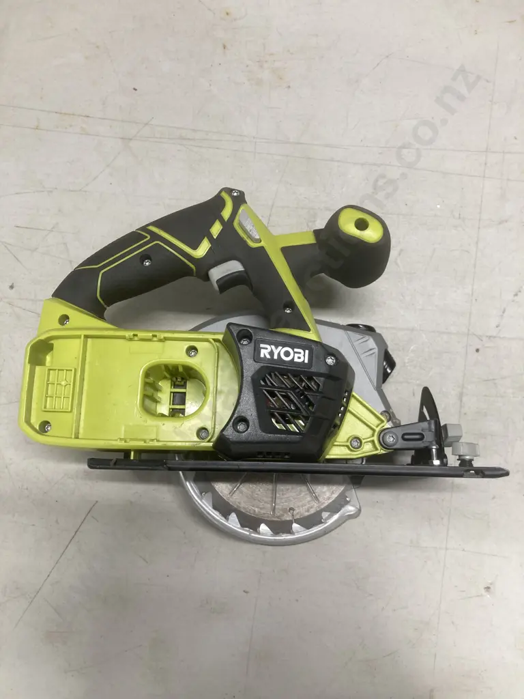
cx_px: 262
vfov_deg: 63.4
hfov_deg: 49.7
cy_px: 350
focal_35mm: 28
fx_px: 565
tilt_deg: -84.8
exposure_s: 1/50
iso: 64
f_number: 1.8
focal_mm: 3.99
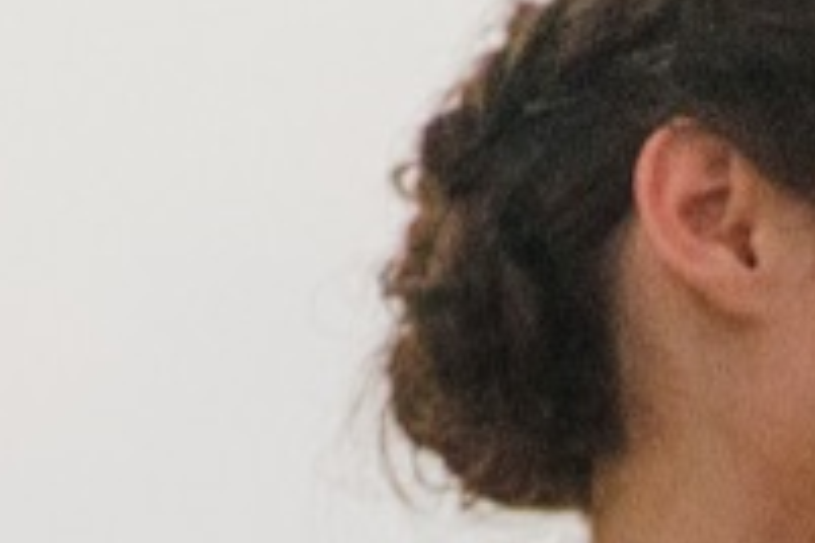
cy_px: 1153
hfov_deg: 1.4
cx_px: 1354
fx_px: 32462
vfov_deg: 1.0
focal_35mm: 1434
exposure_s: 1/3200
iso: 4000
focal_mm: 180
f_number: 2.8
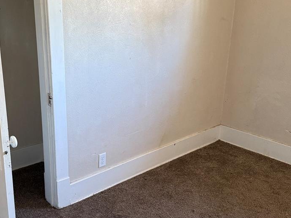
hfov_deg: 44.3
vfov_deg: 34.3
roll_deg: -1.3
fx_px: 353
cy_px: 117
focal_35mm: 42
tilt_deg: -17.4
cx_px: 102
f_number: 1.78
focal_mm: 6.76
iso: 250
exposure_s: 1/60
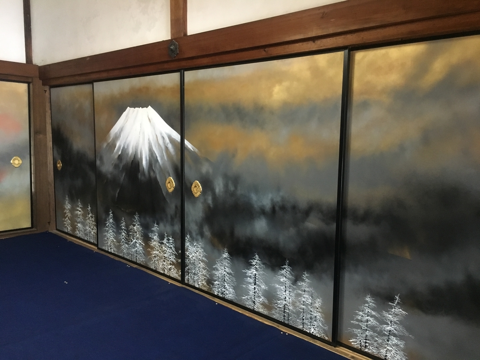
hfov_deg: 61.7
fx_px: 402
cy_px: 180
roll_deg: -0.7
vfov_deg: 48.2
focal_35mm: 29
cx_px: 240
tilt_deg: -5.3
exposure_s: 1/15
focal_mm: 4.15
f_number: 2.2
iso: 250
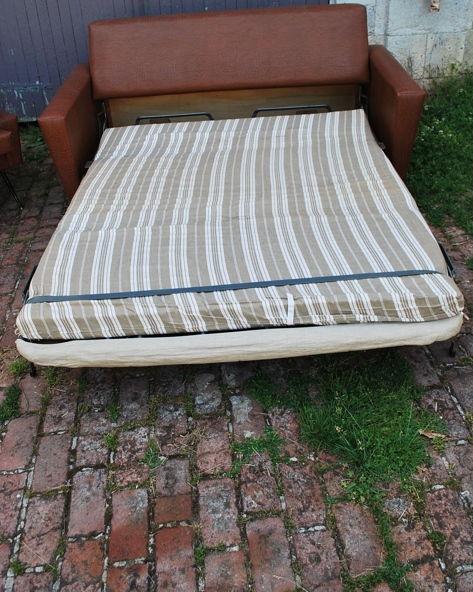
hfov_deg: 43.4
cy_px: 266
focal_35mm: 34
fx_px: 595
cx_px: 237
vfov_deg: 52.8
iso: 100
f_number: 5
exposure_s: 1/100
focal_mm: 20
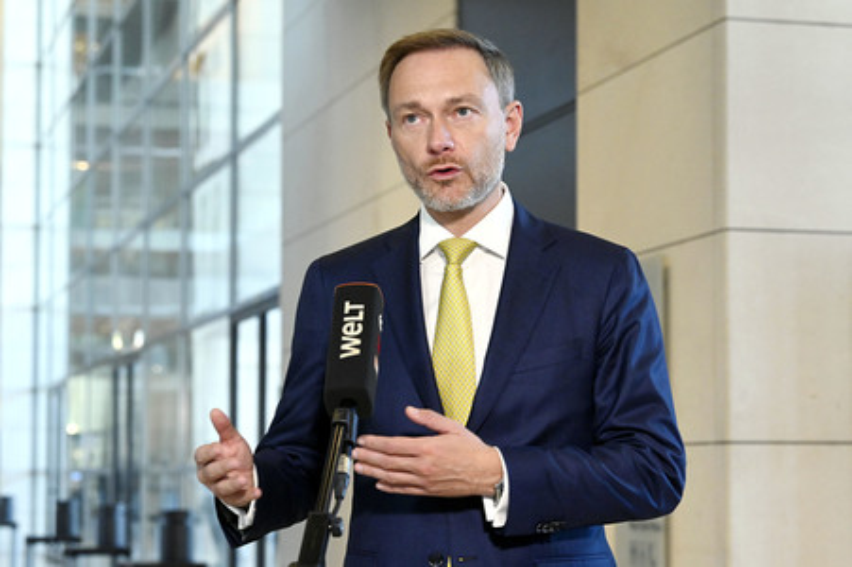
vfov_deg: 18.2
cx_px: 426
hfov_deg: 27.0
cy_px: 284
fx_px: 1774
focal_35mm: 75
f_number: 5.6
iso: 6400
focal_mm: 75
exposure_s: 1/200
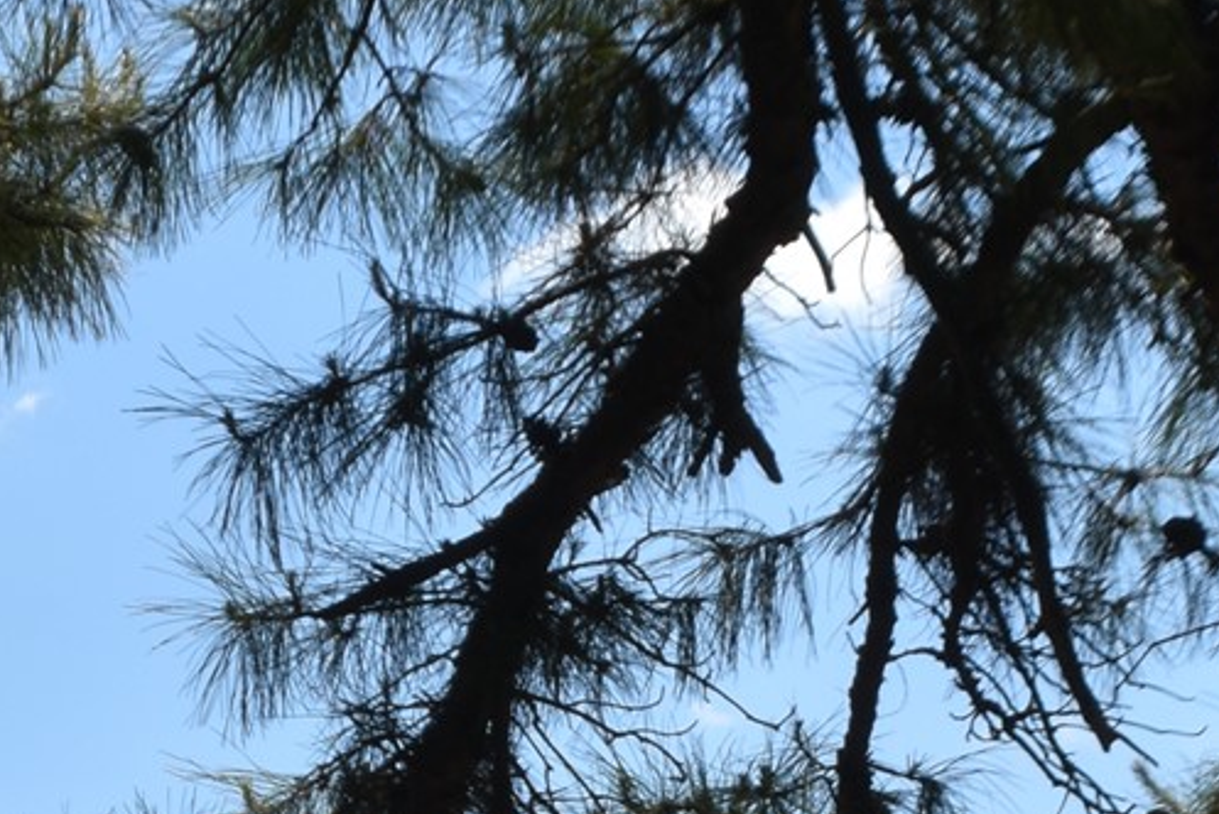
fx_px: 12203
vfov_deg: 3.8
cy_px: 1645
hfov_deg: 5.7
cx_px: -402
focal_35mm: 360
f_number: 8
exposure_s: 1/250
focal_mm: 55
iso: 100
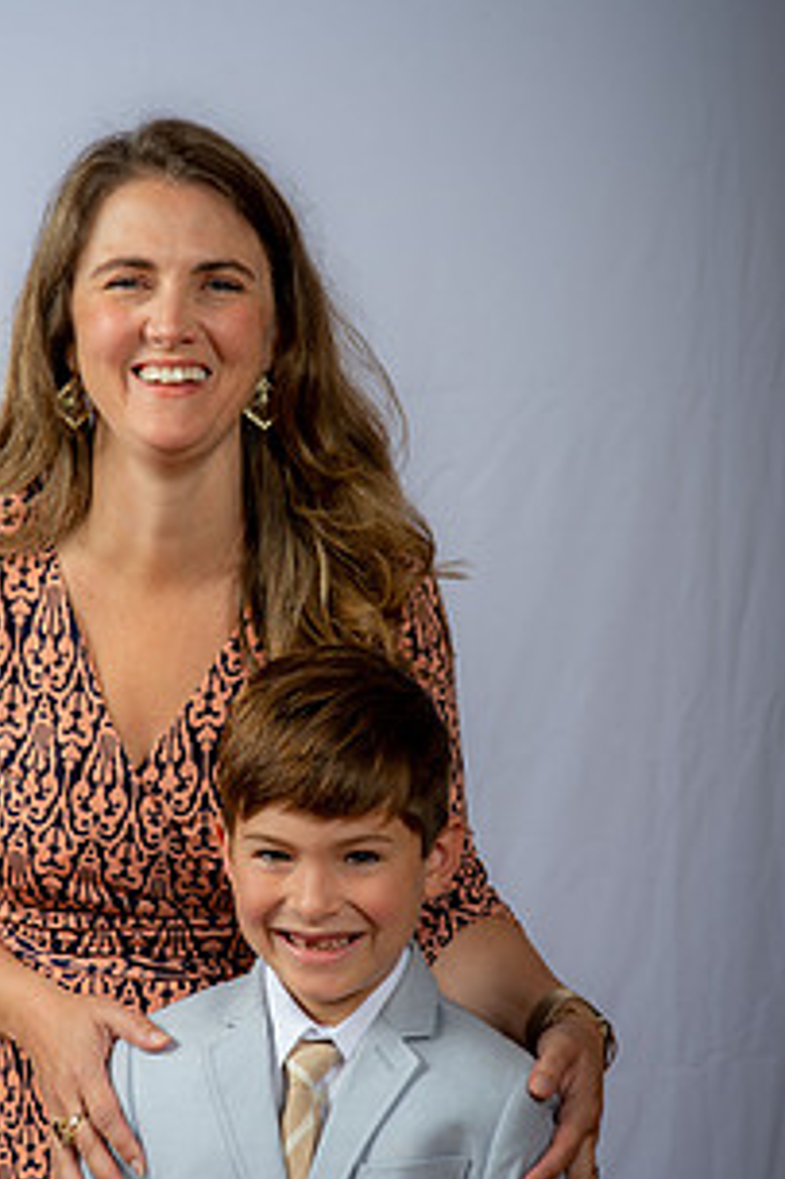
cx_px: 265
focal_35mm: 115
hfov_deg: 11.9
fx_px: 3765
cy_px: 665
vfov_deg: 17.8
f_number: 6.3
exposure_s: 1/200
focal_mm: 78
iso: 250
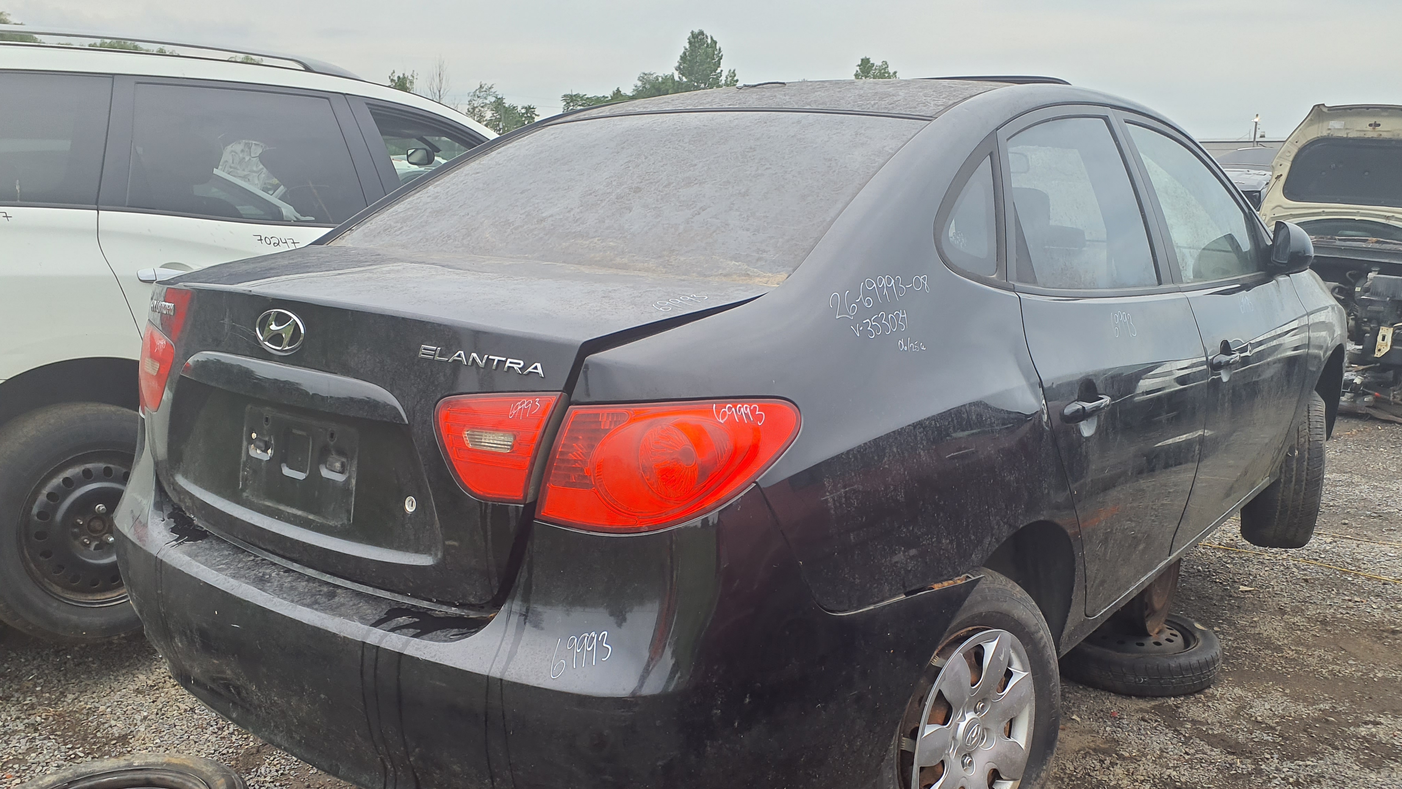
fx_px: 1115
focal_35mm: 30
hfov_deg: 64.3
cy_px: 497
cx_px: 711
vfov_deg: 38.7
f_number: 1.9
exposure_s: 1/432
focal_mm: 3.58
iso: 40
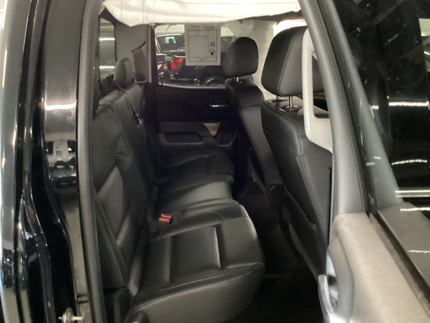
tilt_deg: -19.7
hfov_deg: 58.4
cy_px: 162
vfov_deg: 45.4
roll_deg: +1.3
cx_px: 215
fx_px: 385
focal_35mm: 31
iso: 800
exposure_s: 1/17
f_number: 2.4
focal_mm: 3.3
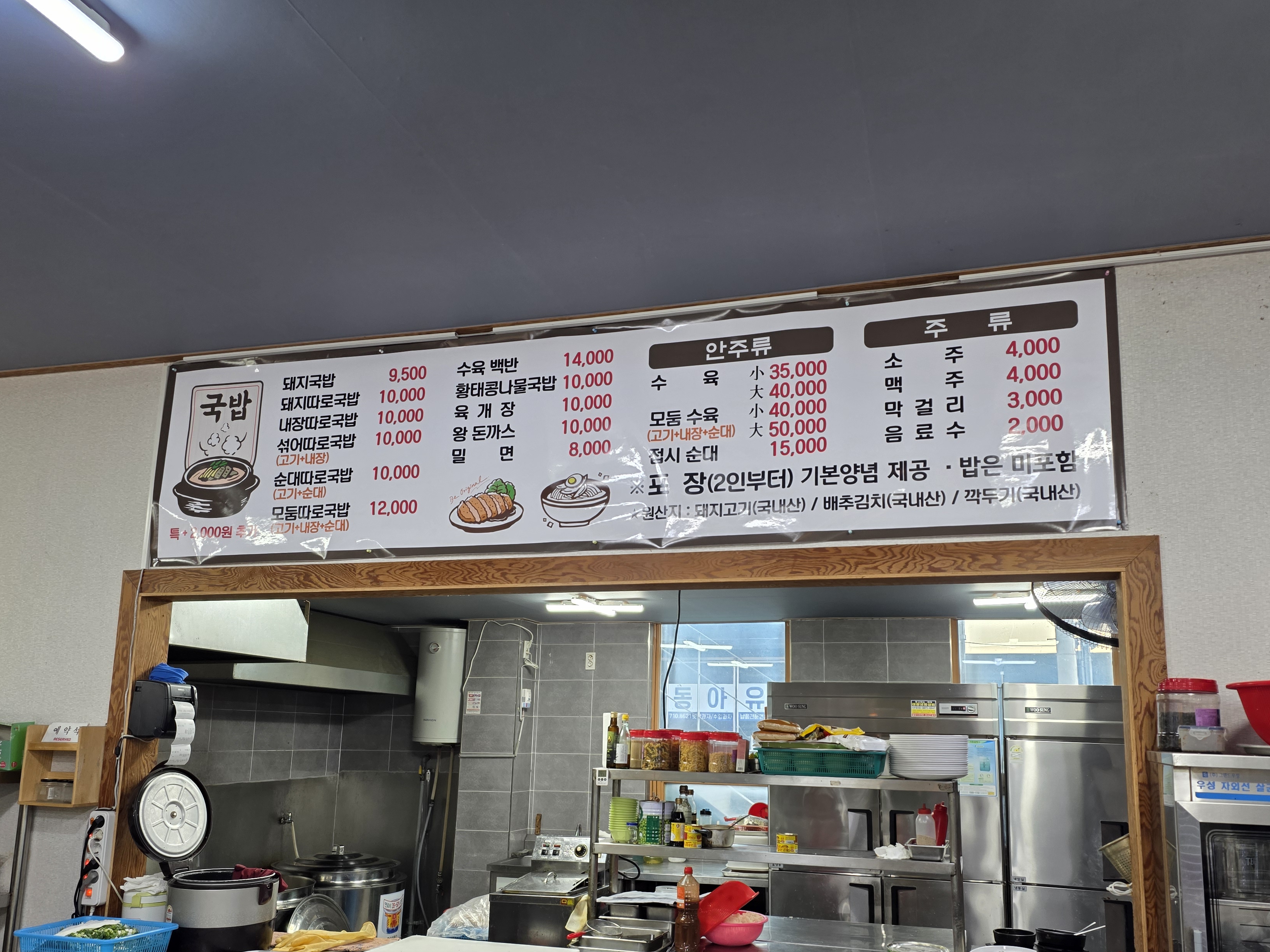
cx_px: 670
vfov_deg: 49.4
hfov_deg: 63.4
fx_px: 1027
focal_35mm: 28
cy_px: 578
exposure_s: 1/120
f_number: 1.7
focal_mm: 6.3
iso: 125
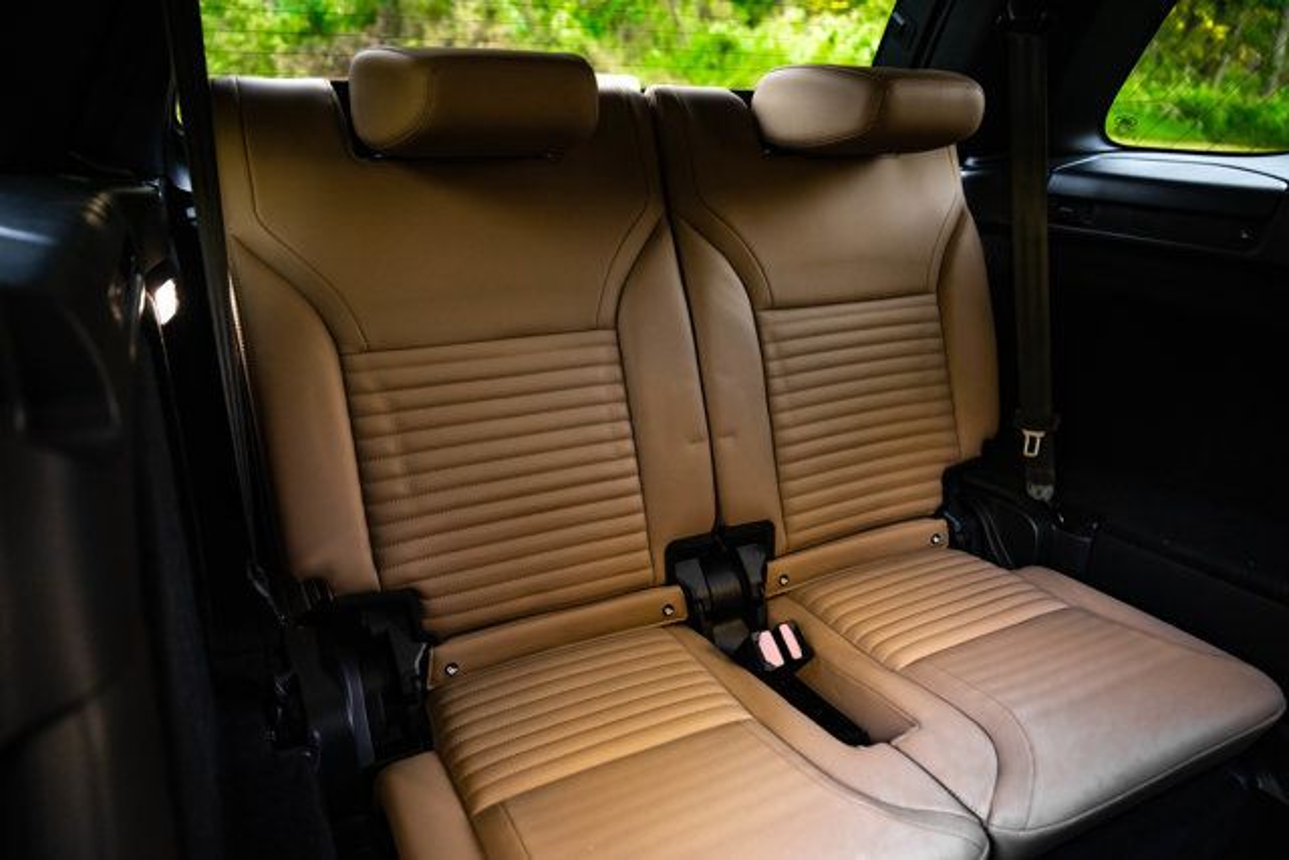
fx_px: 859
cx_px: 644
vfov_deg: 53.2
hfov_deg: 73.7
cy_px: 430
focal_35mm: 24
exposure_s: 1/200
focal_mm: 24
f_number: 2.8
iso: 2000
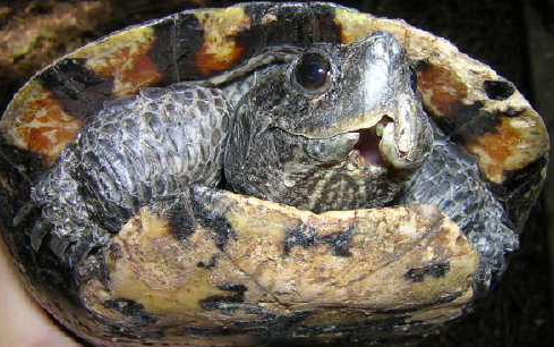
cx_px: 279
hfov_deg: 50.4
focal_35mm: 39
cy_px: 176
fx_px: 589
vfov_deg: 32.8
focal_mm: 4.7
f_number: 5.2
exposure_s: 1/60.1
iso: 100
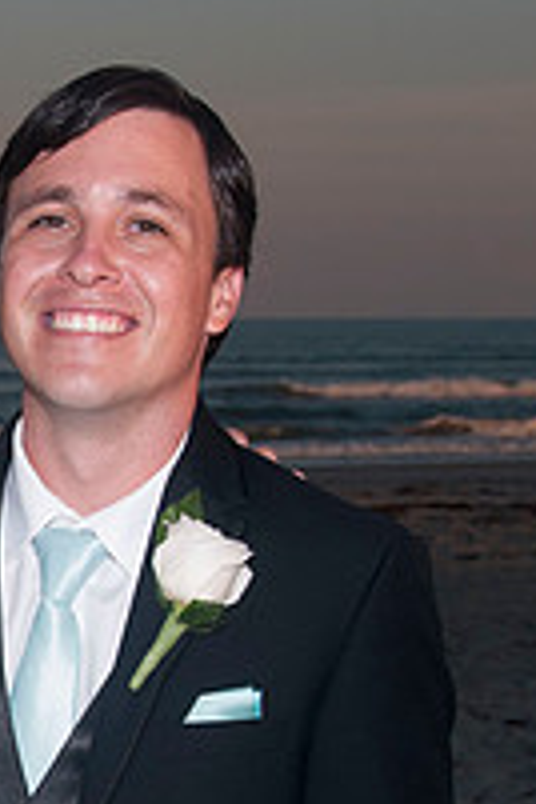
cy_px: 626
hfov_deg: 9.7
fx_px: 3082
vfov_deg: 14.8
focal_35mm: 138
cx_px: -228
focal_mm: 32
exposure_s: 1/250
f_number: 8
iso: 100
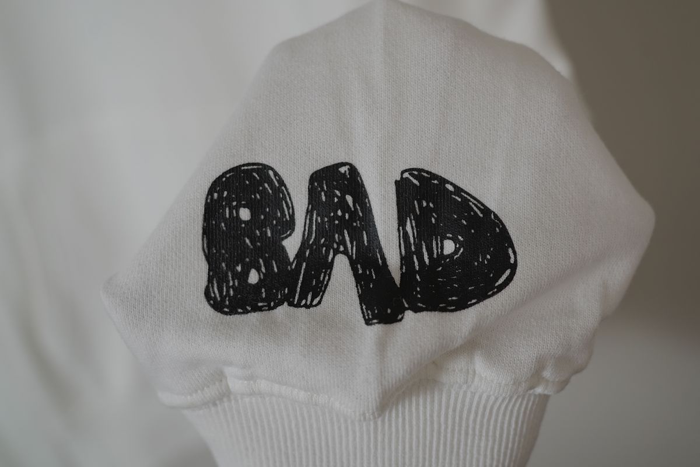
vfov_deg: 37.9
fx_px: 681
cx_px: 350
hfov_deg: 54.4
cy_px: 234
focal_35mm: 35
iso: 800
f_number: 3.5
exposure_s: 1/800
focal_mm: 35
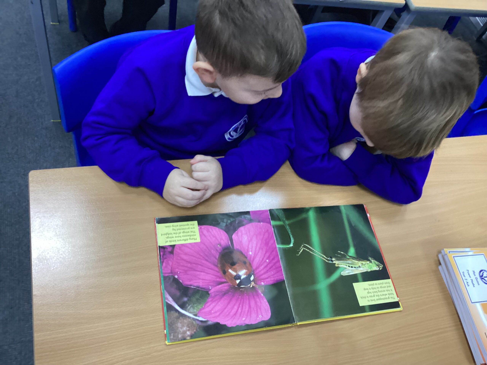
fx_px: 436
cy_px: 182
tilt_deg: -56.8
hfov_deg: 58.4
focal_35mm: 31
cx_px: 244
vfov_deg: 45.4
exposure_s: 1/50
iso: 250
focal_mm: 3.3
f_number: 2.4
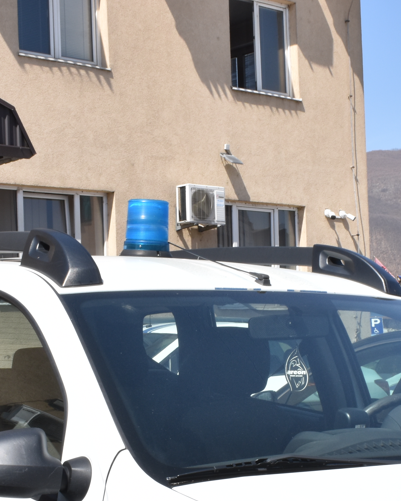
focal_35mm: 83
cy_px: 407
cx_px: 199
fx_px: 1231
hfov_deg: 18.5
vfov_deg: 22.7
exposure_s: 1/80
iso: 250
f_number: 25
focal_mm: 24
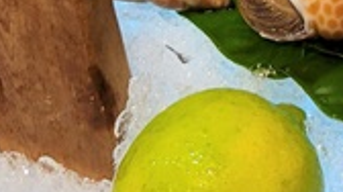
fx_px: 1535
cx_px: 357
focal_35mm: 169
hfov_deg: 12.6
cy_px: -423
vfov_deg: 6.4
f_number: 1.8
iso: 200
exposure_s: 1/60
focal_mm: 5.4
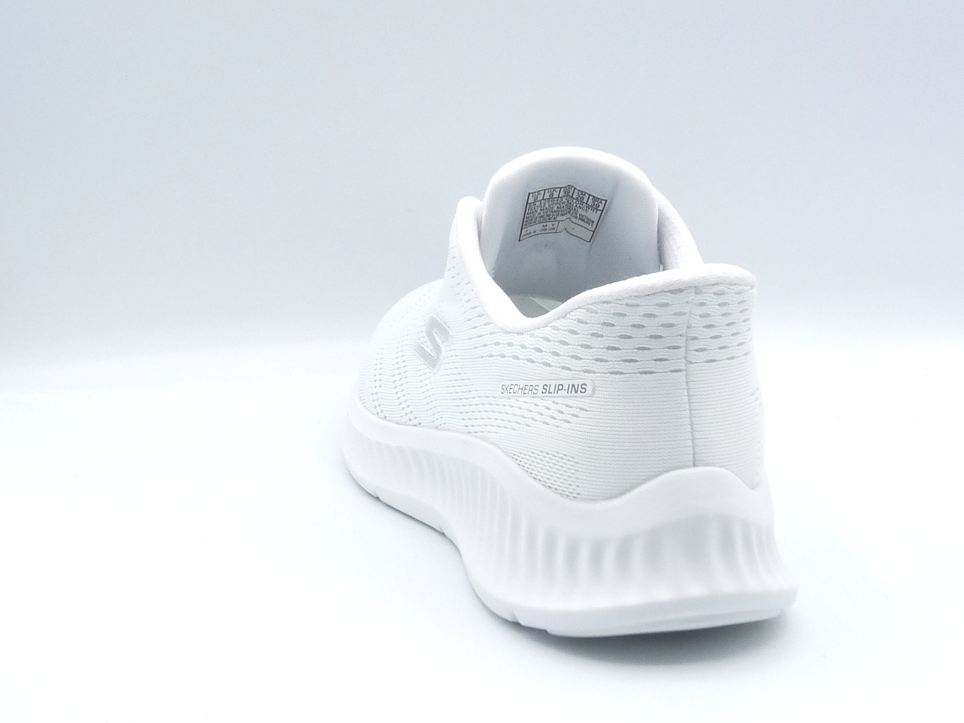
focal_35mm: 55
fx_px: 1532
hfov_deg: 34.9
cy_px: 362
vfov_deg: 26.6
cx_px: 482
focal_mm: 5.5
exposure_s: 1/200
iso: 100
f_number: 5.6
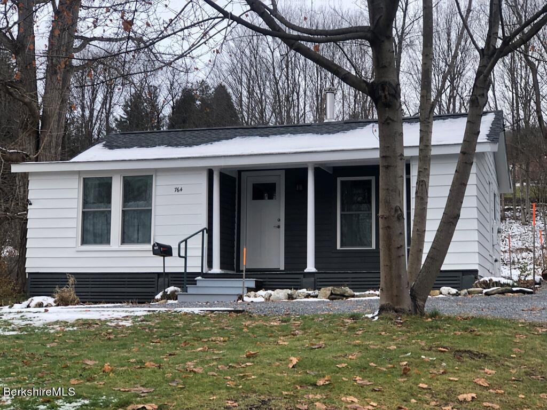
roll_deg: -1.2
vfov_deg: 25.7
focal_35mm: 57
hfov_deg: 33.8
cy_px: 205
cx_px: 274
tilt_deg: +6.5
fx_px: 901
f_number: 2.8
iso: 20
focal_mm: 6.6
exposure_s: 1/128
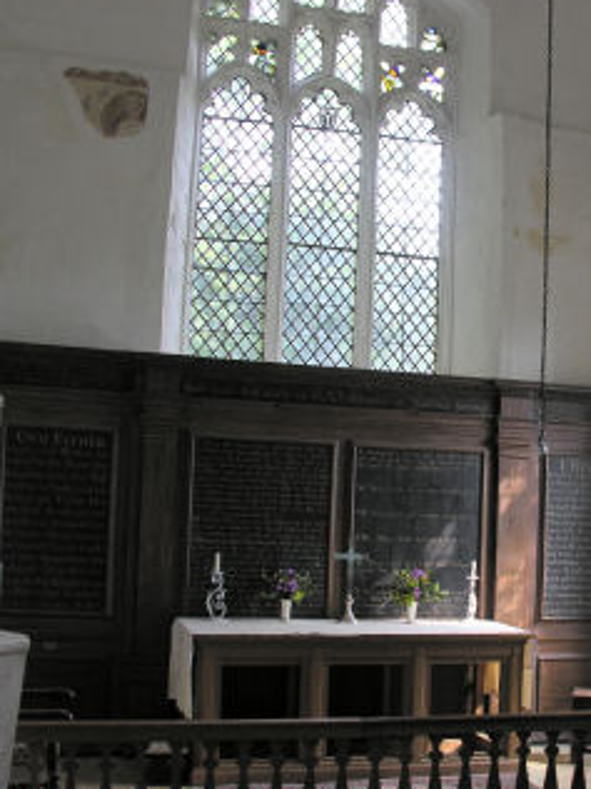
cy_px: 442
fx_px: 1161
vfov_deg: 37.4
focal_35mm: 51
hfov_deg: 28.3
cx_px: 410
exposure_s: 1/30
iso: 50
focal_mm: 8.9
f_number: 2.8
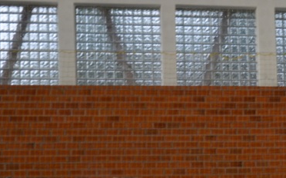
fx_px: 982
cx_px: 308
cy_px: 211
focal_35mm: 126
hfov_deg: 16.1
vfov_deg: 10.2
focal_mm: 30
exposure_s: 1/60
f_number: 4.2
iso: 800
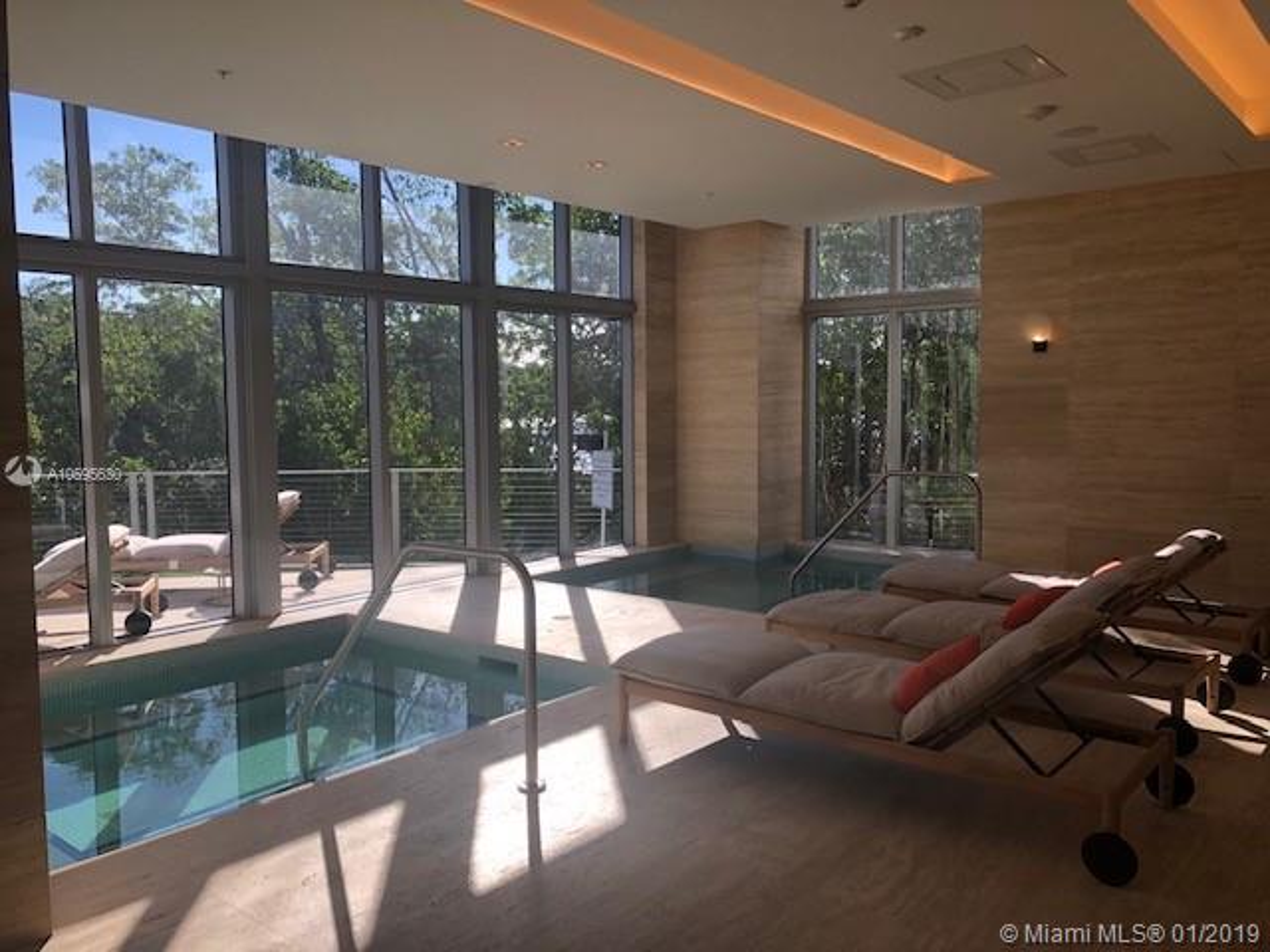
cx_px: 635
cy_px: 476
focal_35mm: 28
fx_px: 1027
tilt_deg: -4.4
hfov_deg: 63.4
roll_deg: +0.8
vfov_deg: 49.7
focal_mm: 3.99
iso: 20
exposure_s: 1/135
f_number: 1.8
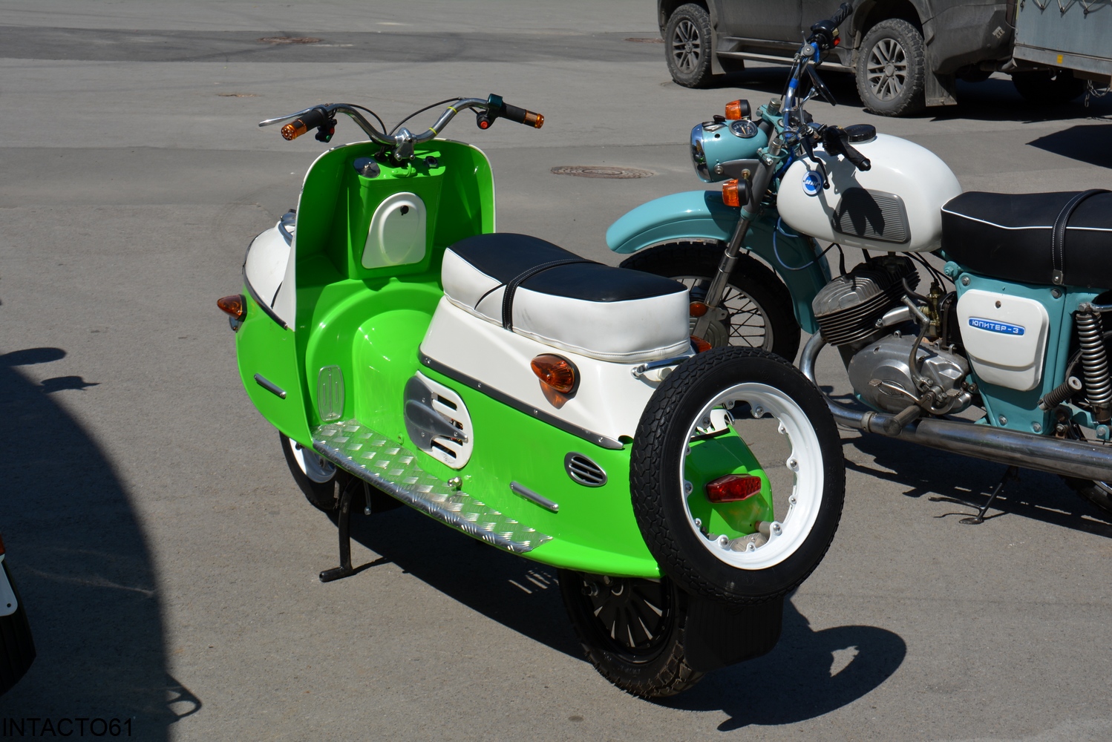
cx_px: 556
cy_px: 371
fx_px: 1761
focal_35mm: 57
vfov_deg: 23.8
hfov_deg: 35.0
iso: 100
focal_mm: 38
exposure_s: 1/320
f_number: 9
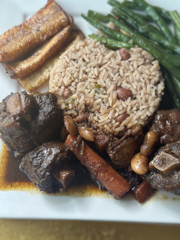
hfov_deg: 30.3
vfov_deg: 39.7
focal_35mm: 48
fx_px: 333
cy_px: 120
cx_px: 90
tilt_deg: -69.8
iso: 125
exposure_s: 1/66
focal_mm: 6.86
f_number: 1.78
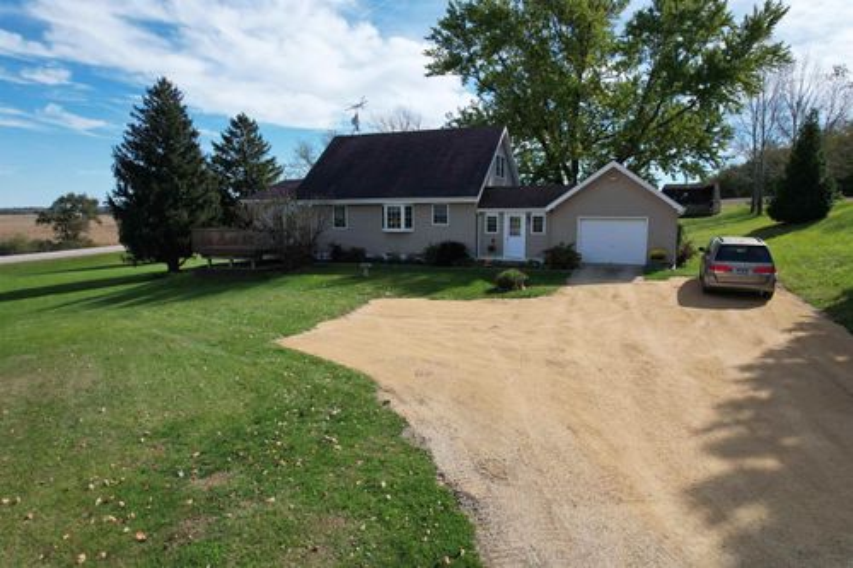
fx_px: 521
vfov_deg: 57.2
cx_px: 426
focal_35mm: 22
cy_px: 284
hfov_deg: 78.6
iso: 120
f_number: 2.8
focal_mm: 8.38
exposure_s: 1/2000
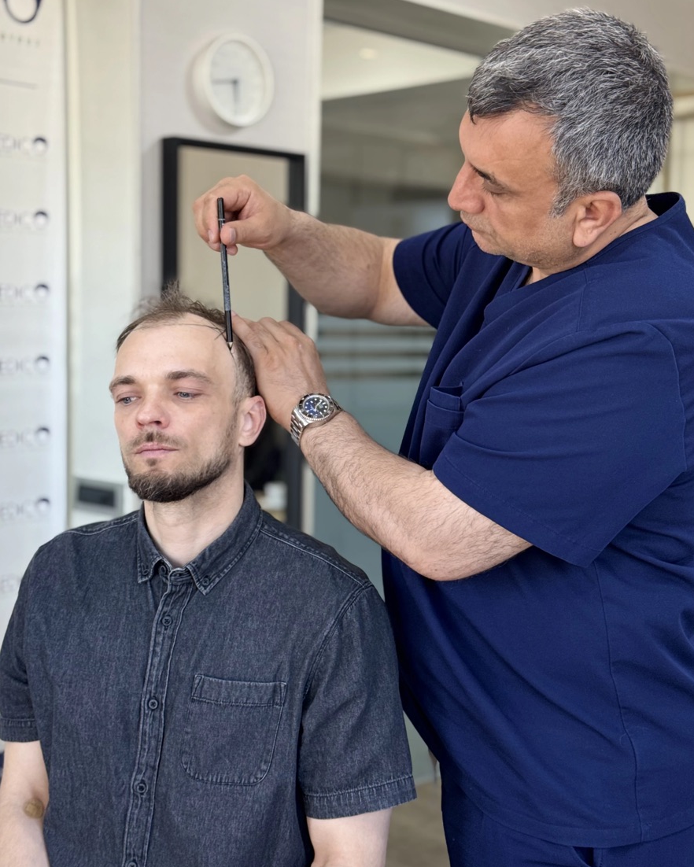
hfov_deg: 29.7
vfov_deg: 36.6
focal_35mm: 51
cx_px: 353
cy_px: 404
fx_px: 1309
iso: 80
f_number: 1.78
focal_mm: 6.76
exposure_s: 1/100
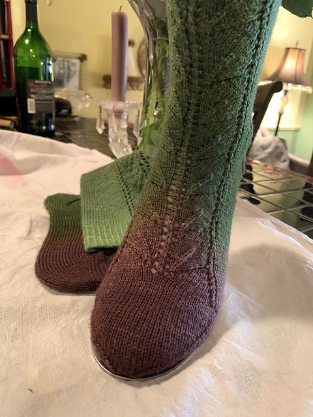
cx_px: 156
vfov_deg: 67.3
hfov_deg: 53.1
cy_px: 208
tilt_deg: -19.4
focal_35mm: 26
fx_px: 313
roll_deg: -5.1
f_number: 1.8
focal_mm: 4.25
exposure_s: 1/17
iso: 800
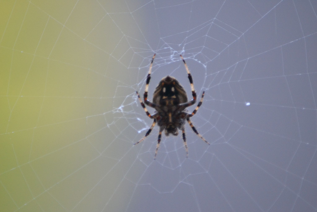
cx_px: 158
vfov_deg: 3.1
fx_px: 3962
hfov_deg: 4.6
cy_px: 106
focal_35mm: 450
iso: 1600
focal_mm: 300
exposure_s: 1/125
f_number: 5.6
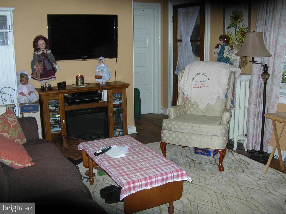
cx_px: 143
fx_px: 297
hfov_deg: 51.4
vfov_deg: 39.6
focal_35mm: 36
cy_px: 107
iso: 65
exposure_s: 1/60.1
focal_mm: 6
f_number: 2.7
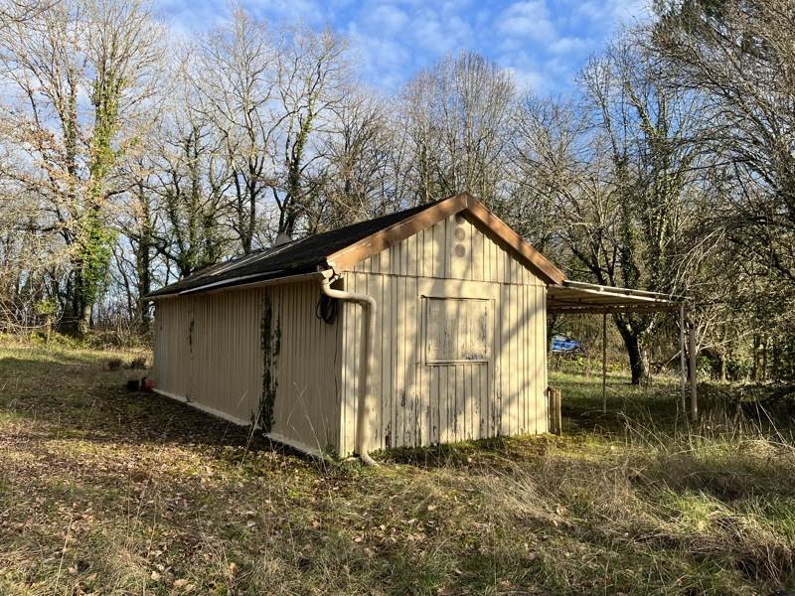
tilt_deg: +4.4
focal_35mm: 26
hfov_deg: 67.3
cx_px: 398
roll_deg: -0.4
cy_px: 298
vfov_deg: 53.1
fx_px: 597
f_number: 1.6
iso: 50
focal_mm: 5.1
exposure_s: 1/1389
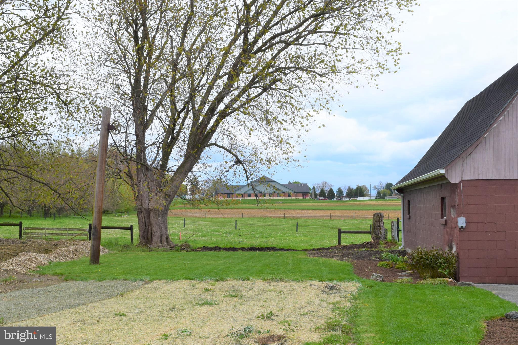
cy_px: 172
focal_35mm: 44
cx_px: 259
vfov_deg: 30.8
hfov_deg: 45.0
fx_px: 626
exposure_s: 1/400
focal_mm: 29
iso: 400
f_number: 11
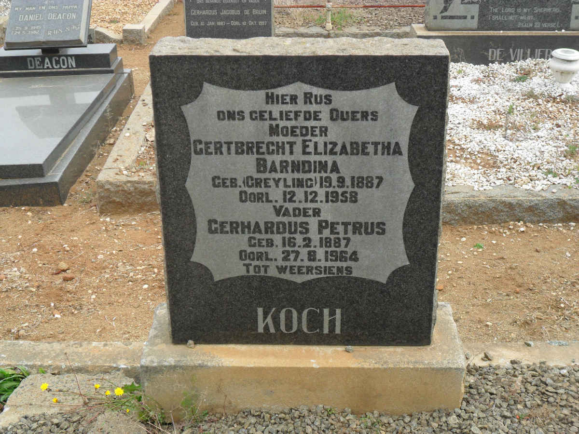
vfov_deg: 28.0
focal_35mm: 52
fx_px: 870
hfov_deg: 36.8
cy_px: 217
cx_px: 290
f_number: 5
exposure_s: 1/125
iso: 100
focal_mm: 9.3
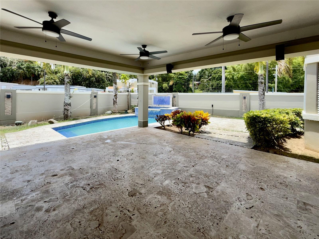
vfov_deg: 85.7
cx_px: 160
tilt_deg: -0.4
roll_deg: -0.8
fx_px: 129
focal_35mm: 14
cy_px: 120
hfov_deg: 102.1
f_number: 2.2
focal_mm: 2.22
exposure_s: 1/323
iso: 25
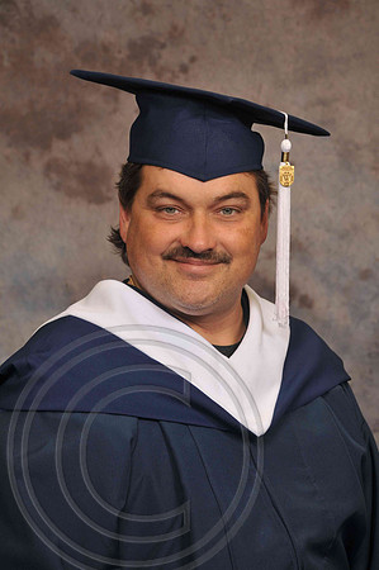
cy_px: 285
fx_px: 1781
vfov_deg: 18.2
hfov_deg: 12.2
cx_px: 190
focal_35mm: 112
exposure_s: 1/60
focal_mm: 75
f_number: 5.6
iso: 200
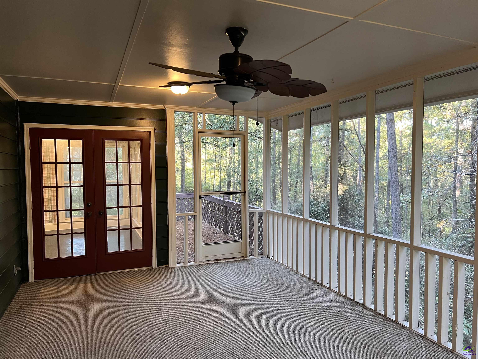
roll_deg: +0.1
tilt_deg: -3.1
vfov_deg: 53.1
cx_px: 239
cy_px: 180
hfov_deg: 67.3
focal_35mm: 26
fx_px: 359
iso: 160
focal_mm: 5.7
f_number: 1.5
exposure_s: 1/60
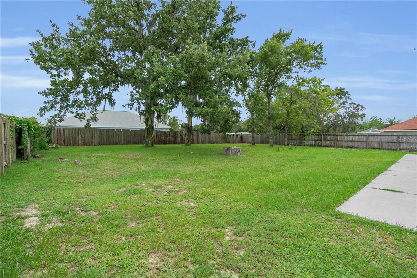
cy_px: 139
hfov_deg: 96.7
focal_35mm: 16
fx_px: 185
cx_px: 208
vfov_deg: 73.7
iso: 160
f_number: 11
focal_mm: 16
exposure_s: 1/60
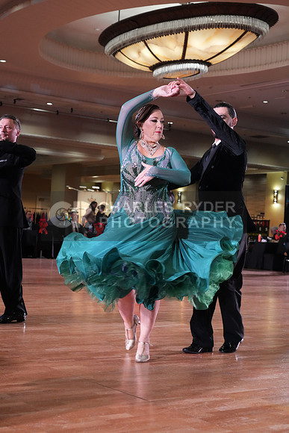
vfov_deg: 32.9
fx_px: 734
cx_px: 144
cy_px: 216
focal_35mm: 61
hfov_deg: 22.3
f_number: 5.6
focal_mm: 61
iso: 5000
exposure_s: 1/320
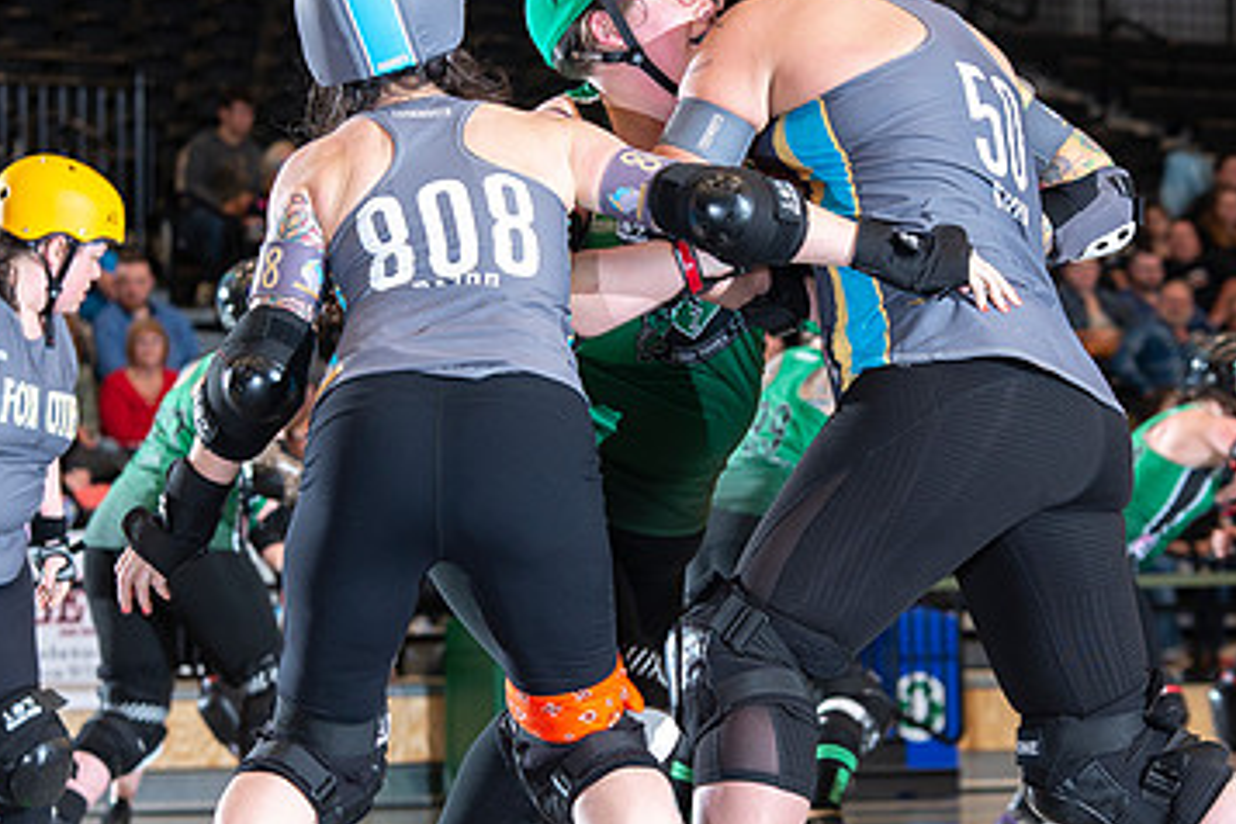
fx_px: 6248
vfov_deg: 7.5
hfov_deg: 11.3
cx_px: 592
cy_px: 507
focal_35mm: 182
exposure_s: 1/160
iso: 640
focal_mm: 112
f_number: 5.6
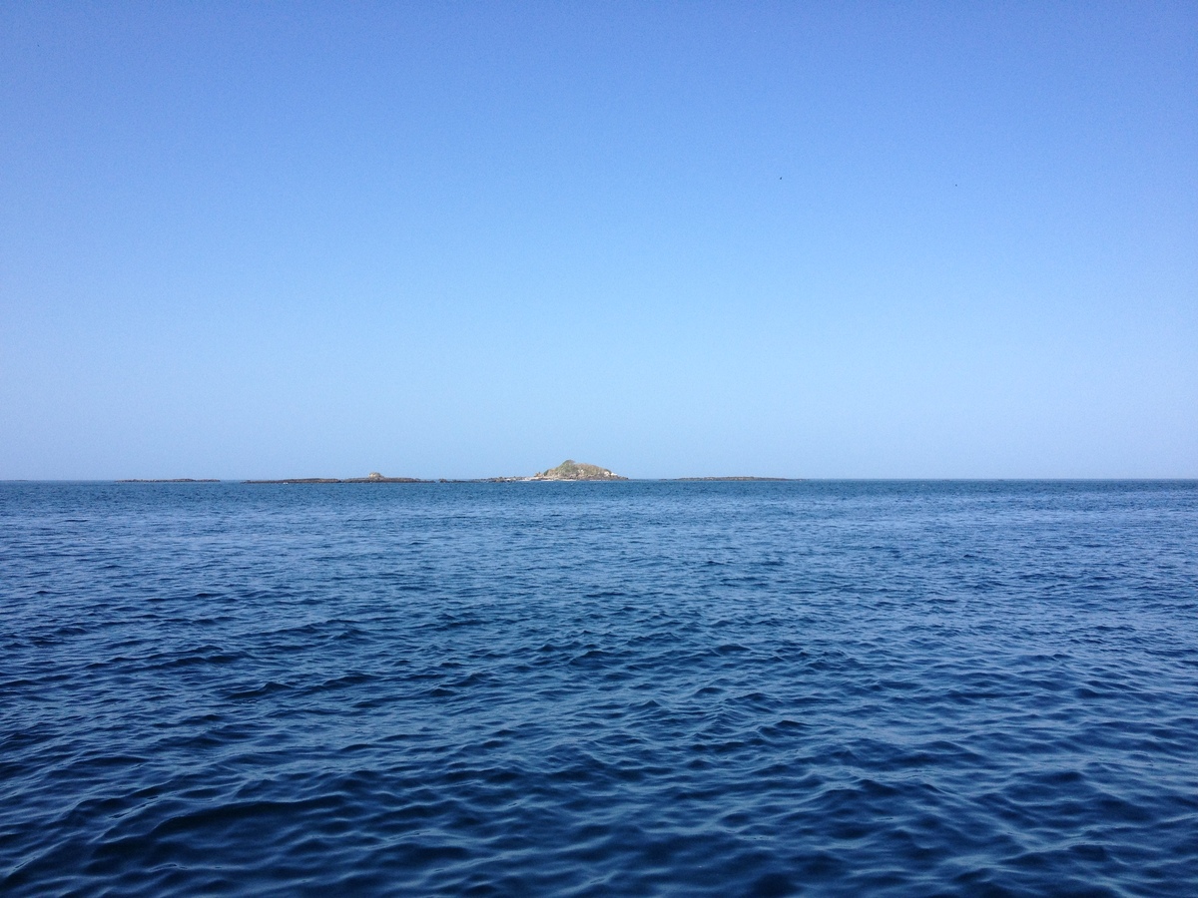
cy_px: 449
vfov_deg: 40.7
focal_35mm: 35
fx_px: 1211
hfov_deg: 52.6
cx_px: 599
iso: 50
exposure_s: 1/1623
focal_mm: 4.28
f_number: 2.4
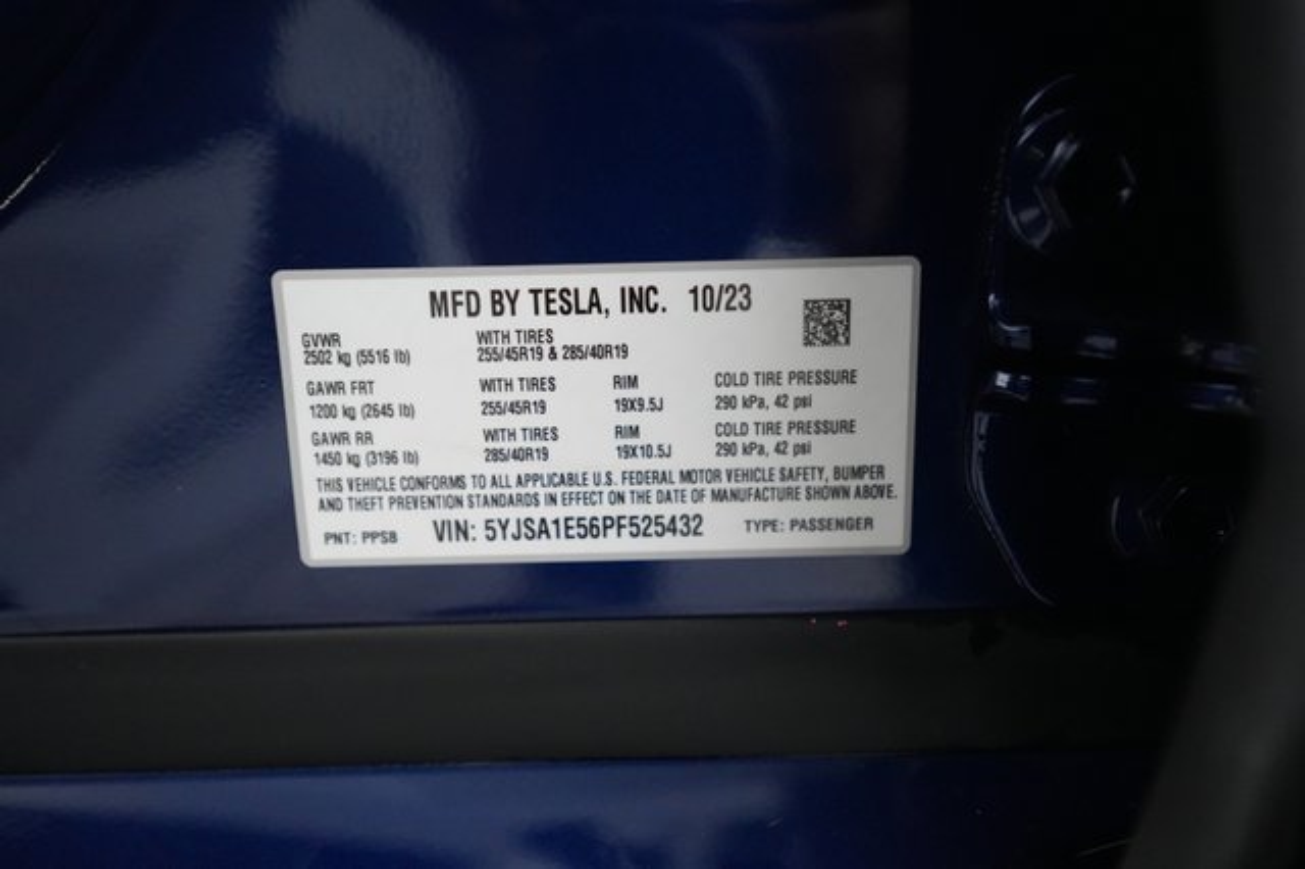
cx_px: 652
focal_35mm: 28
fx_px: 1014
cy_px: 434
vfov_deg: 46.4
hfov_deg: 65.5
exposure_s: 1/160
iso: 8000
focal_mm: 28
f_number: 2.8
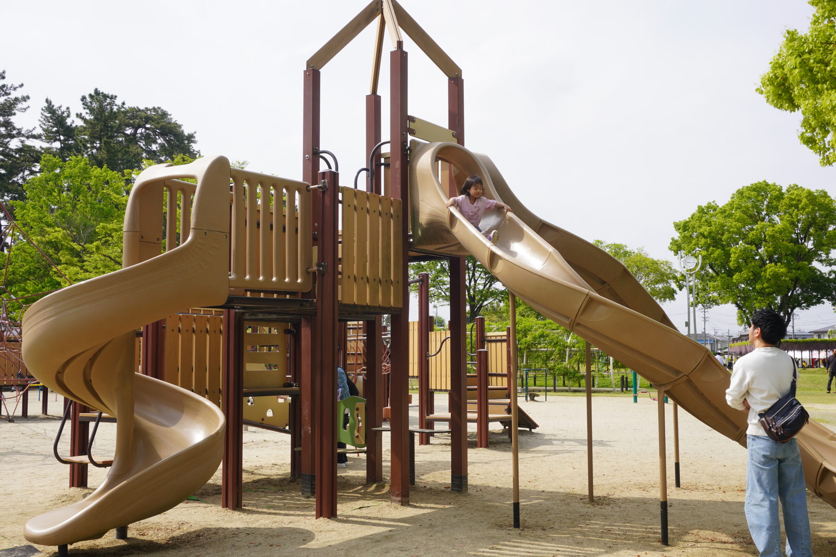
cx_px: 418
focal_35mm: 39
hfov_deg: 49.6
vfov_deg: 34.2
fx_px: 906
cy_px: 278
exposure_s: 1/125
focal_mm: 26
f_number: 10
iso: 100
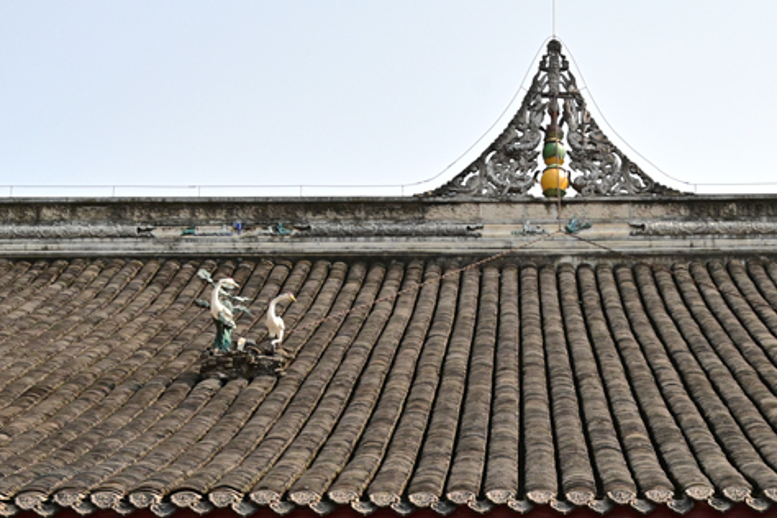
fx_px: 1883
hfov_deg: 23.1
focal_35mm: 87
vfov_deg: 15.3
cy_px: 572
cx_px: 556
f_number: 8
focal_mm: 34.5
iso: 1250
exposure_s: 1/1000
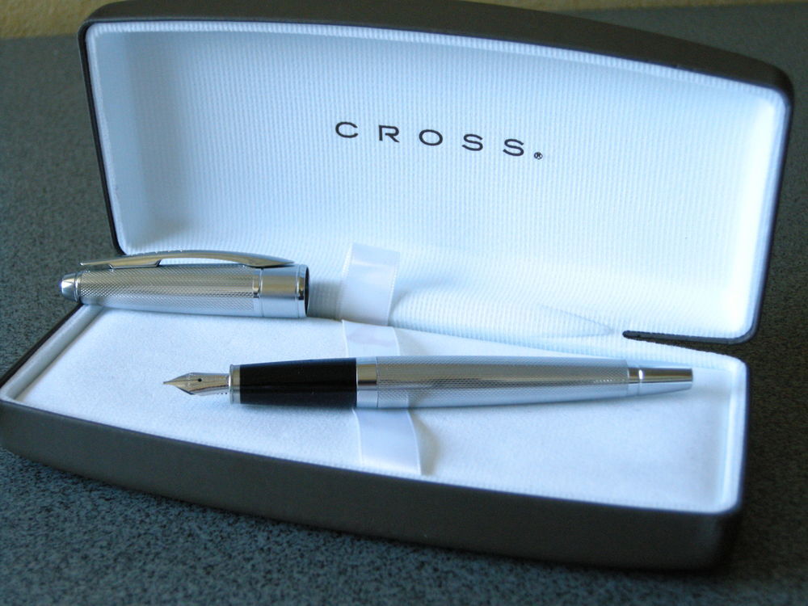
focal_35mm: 60
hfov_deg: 32.2
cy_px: 303
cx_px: 404
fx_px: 1401
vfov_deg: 24.4
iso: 330
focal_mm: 12.9
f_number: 3.5
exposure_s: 1/66.4
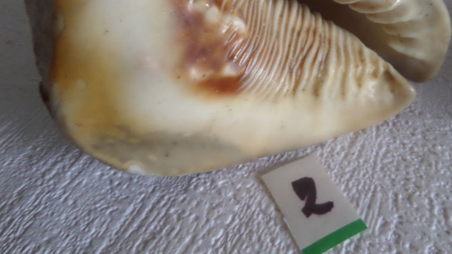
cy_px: 30
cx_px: 280
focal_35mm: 35
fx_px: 419
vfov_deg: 32.2
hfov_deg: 56.0
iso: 400
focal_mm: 4
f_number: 3.2
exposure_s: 1/30
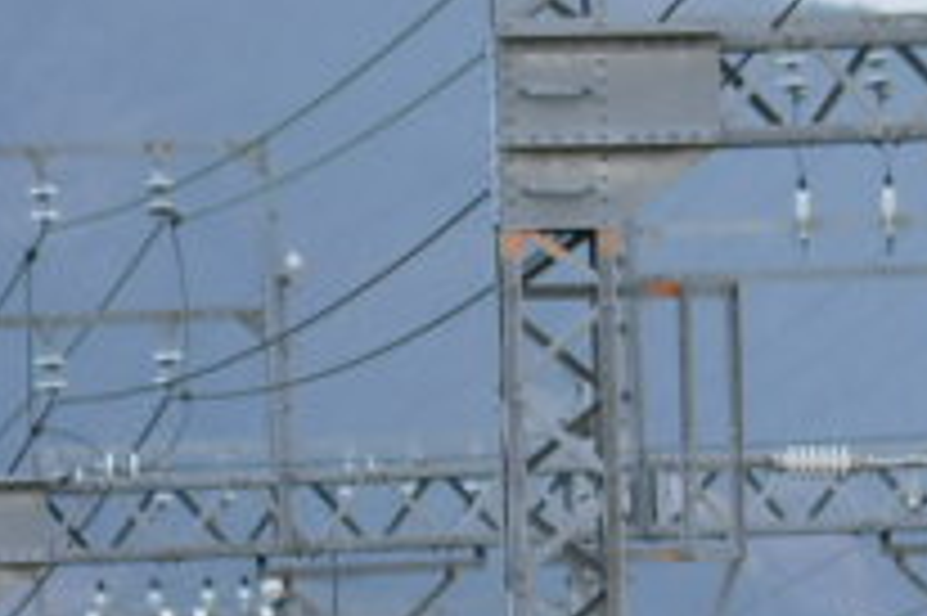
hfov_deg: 2.1
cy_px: 1335
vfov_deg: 1.4
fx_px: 25191
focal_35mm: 979
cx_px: 1616
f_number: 2.8
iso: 800
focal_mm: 105
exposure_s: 1/500
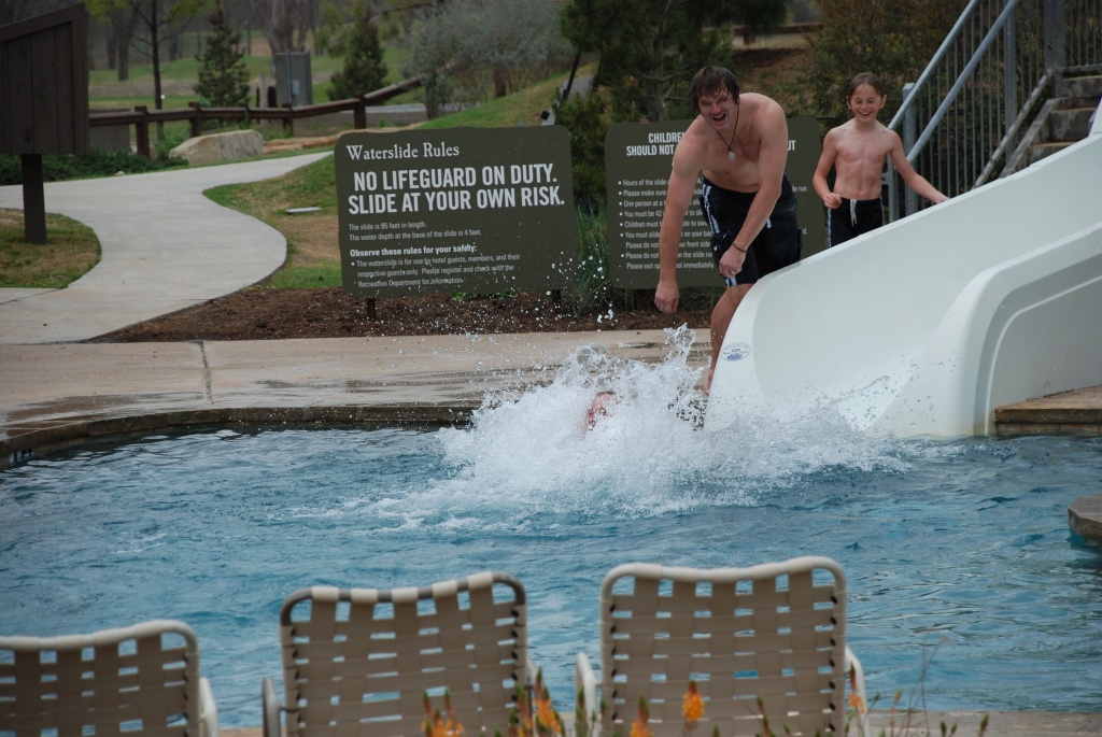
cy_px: 368
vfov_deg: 8.2
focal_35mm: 168
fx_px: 5148
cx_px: 551
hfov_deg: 12.2
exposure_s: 1/500
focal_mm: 112
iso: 320
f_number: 5.6
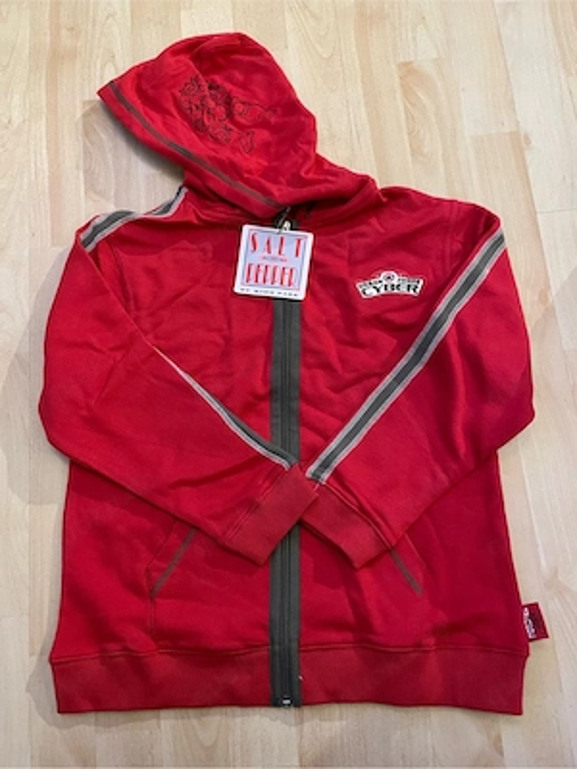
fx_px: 578
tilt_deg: -77.4
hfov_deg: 53.1
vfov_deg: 67.3
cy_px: 384
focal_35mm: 26
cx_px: 288
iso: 500
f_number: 1.6
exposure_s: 1/33
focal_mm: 4.2
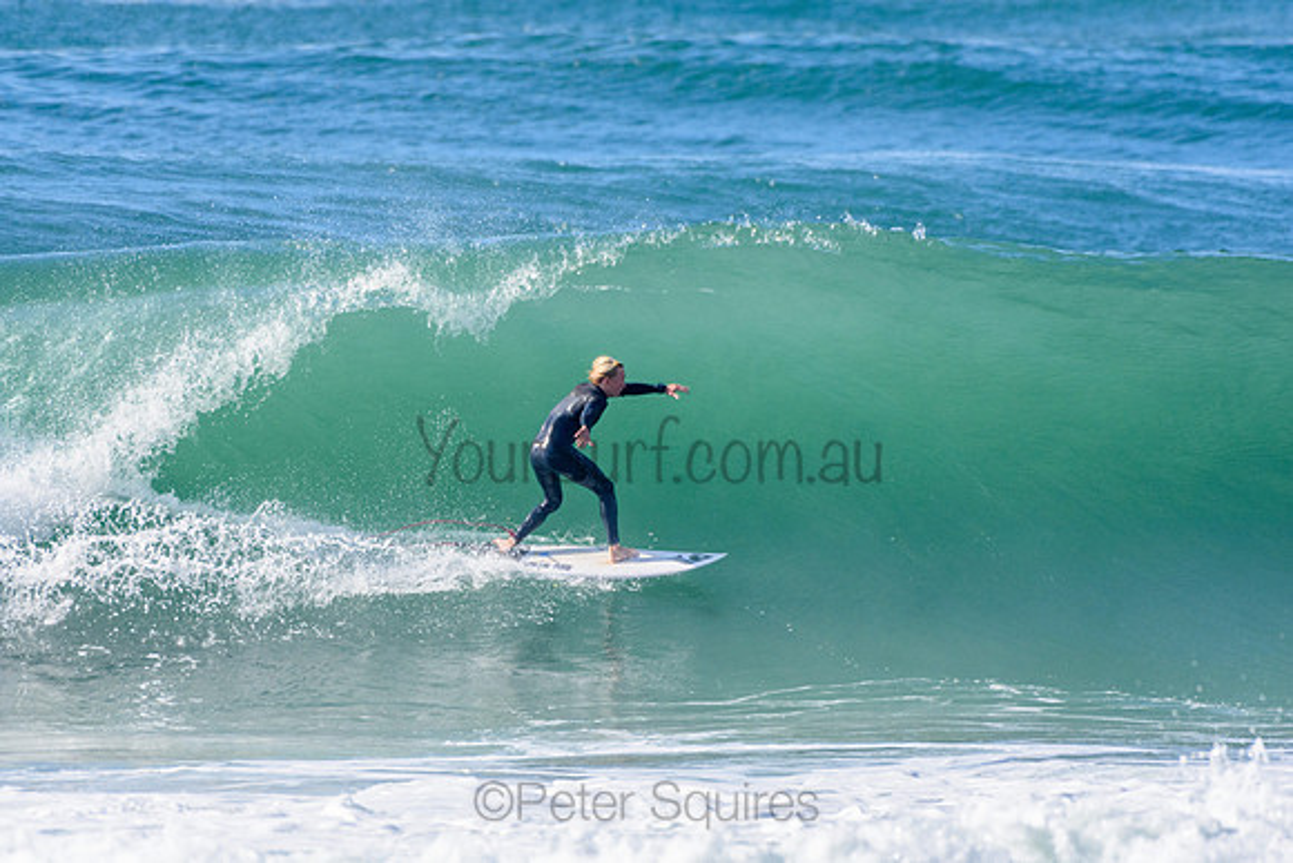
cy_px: 432
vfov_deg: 1.8
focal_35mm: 750
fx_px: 26943
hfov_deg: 2.7
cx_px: 646
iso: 450
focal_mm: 500
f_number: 5.6
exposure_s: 1/2000
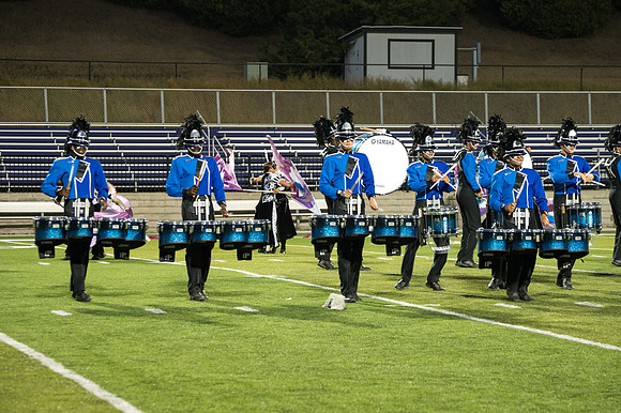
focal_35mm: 126
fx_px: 2179
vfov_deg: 10.8
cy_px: 209
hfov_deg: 16.2
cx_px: 340
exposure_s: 1/200
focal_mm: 102
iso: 3200
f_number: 4.5
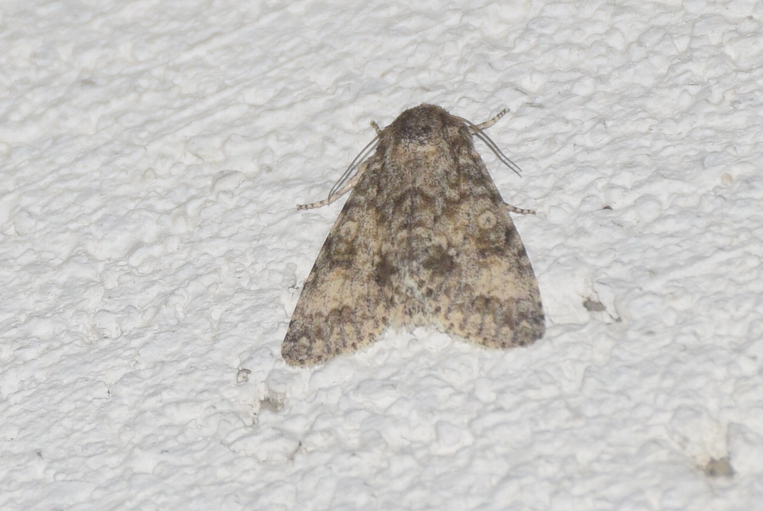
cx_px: 382
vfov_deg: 7.1
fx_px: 4137
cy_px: 256
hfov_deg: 10.5
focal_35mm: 195
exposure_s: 1/60
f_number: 7.1
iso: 320
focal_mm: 130
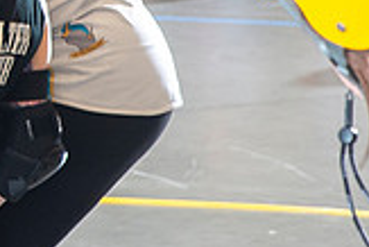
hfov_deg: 6.9
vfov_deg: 4.7
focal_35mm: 289
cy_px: -237
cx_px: -370
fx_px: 2965
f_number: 5.6
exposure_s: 1/160
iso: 500
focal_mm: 58
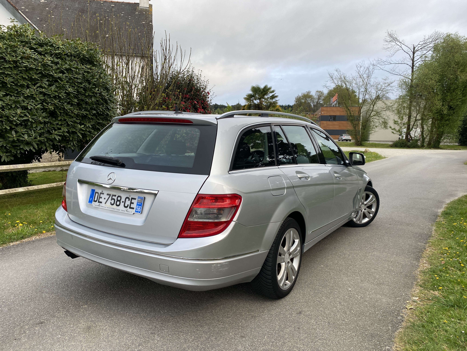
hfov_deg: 67.3
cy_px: 176
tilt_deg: -6.3
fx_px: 351
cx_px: 234
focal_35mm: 26
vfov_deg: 53.1
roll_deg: -0.8
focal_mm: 4.25
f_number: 1.8
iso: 32
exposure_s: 1/393
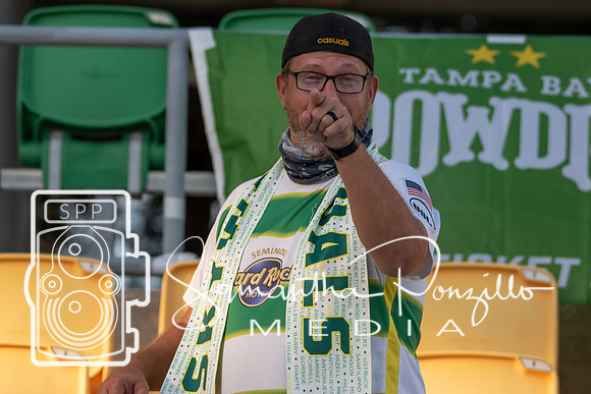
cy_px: 197
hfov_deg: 5.3
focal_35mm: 390
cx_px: 296
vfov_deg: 3.5
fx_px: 6404
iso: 800
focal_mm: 260
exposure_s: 1/1000
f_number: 5.6
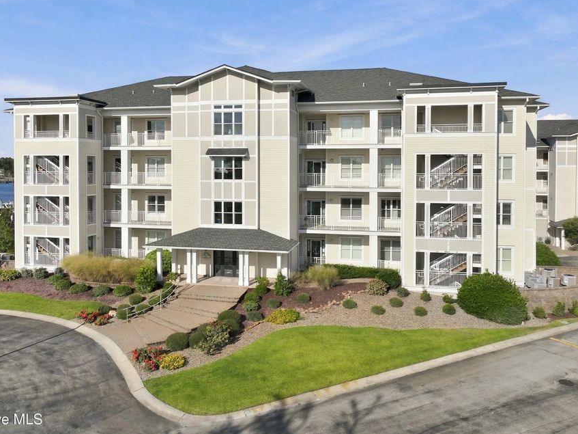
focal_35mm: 29
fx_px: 484
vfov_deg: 48.0
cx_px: 282
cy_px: 181
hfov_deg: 61.7
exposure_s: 1/1000
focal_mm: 12.3
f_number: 2.8
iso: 120
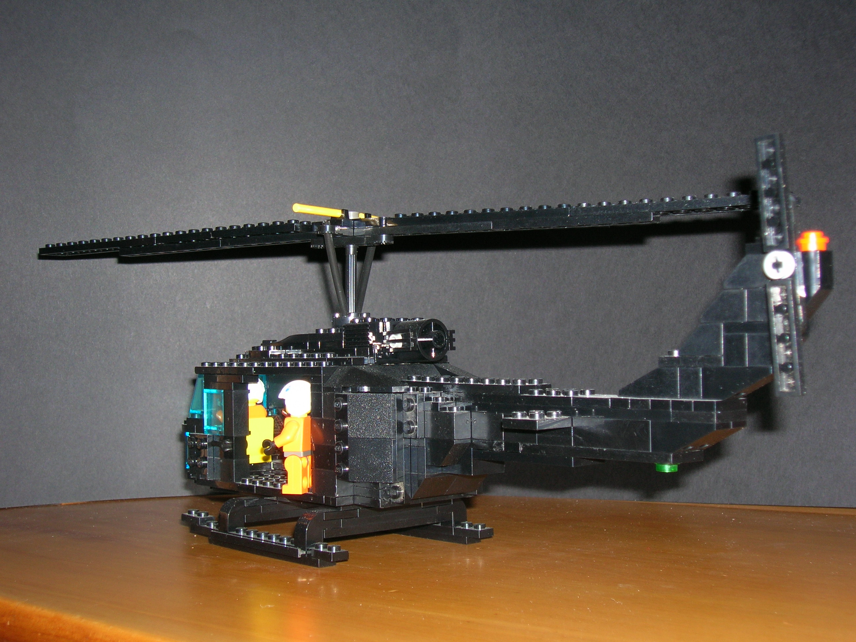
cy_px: 321
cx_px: 428
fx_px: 1138
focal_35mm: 46
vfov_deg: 31.5
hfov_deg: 41.2
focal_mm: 7.7
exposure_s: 1/60.1
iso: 50
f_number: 3.2
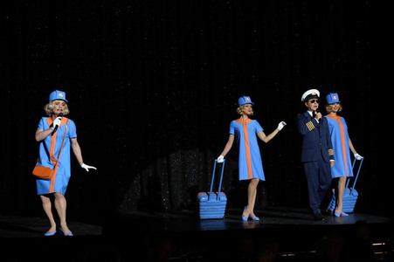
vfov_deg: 15.7
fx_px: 951
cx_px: 197
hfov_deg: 23.4
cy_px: 131
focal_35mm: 87
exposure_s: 1/400
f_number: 5.6
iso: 2500
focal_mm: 87
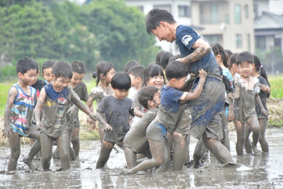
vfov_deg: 4.6
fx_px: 2358
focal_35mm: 300
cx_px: 142
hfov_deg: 6.9
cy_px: 94
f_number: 8
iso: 6400
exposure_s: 1/4000
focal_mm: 200
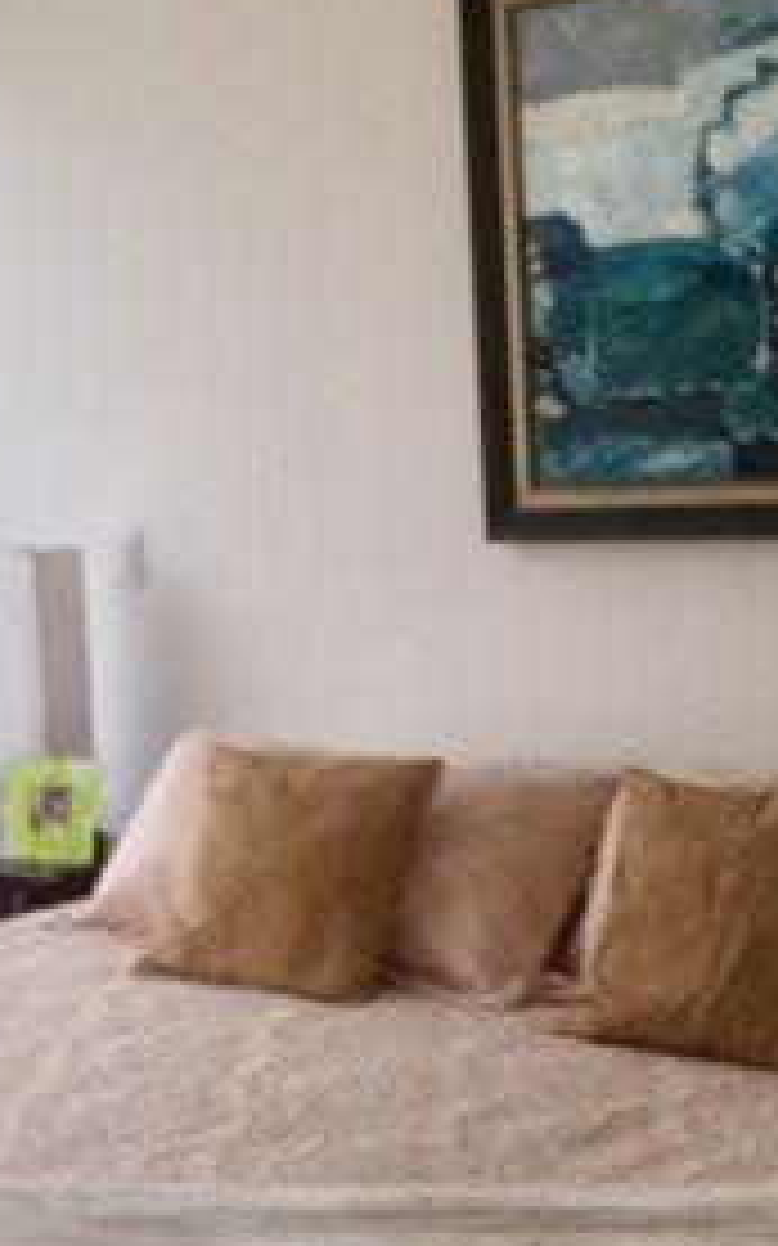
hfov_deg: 17.4
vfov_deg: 27.7
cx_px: 117
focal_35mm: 74
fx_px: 2512
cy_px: 794
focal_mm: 4.15
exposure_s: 1/60
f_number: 2.2
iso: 32
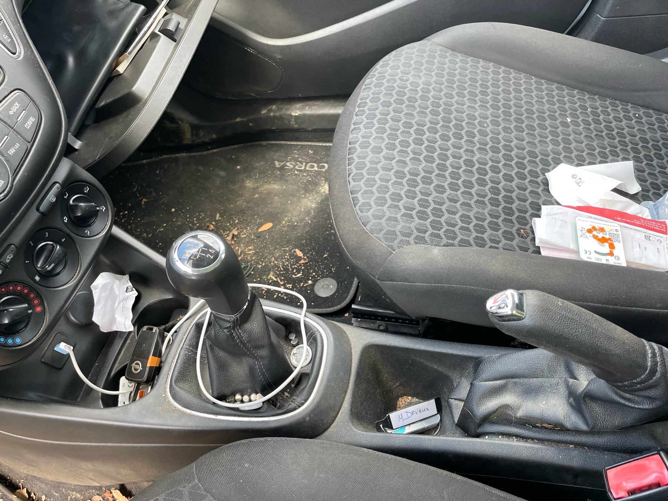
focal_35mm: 26
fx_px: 502
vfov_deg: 53.1
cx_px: 334
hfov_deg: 67.3
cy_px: 250
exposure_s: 1/121
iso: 125
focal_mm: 4.2
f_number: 1.6
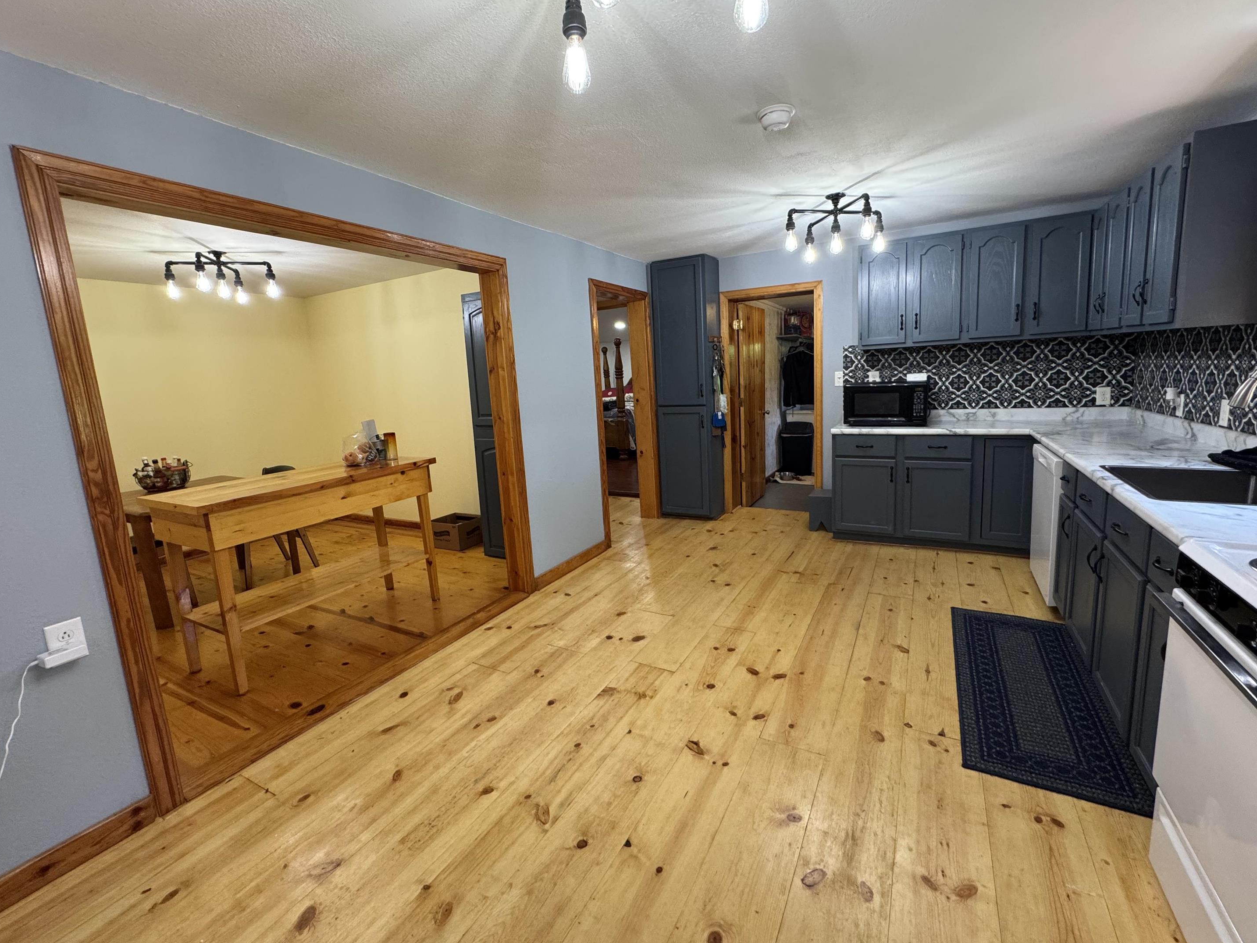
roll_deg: +2.0
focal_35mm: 15
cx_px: 632
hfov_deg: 98.2
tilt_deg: -8.9
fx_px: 545
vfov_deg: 81.7
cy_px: 454
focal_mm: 2.22
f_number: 2.2
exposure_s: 1/120
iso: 250
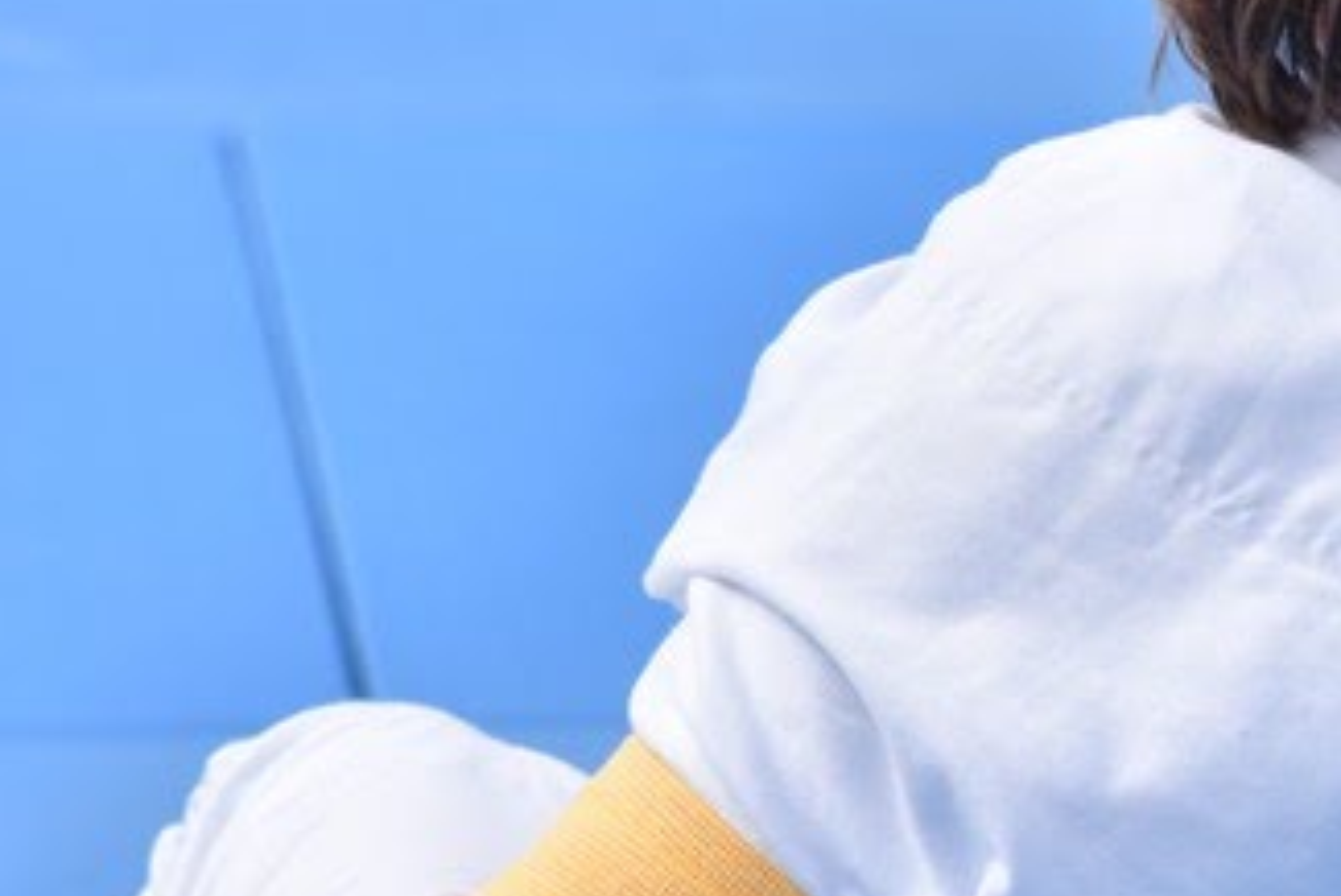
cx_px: 1679
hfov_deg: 4.4
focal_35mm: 463
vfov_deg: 3.0
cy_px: 390
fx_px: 17254
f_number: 4.5
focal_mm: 98
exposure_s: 1/500
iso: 100
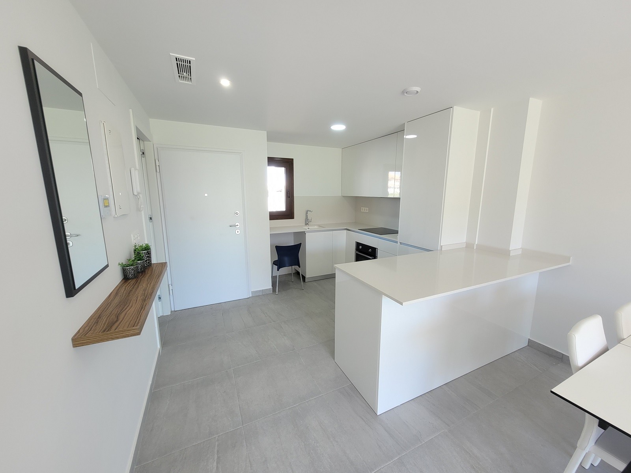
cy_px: 236
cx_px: 316
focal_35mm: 13
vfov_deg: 89.9
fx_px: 237
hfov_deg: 106.2
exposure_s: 1/50
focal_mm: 1.74
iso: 50
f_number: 2.2
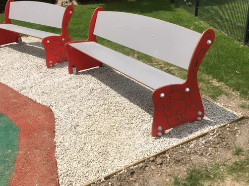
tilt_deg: -25.0
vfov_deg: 38.6
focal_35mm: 37
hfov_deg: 50.0
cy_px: 92
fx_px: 266
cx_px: 107
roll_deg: +2.7
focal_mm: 4.15
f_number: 2.2
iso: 25
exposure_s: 1/2959
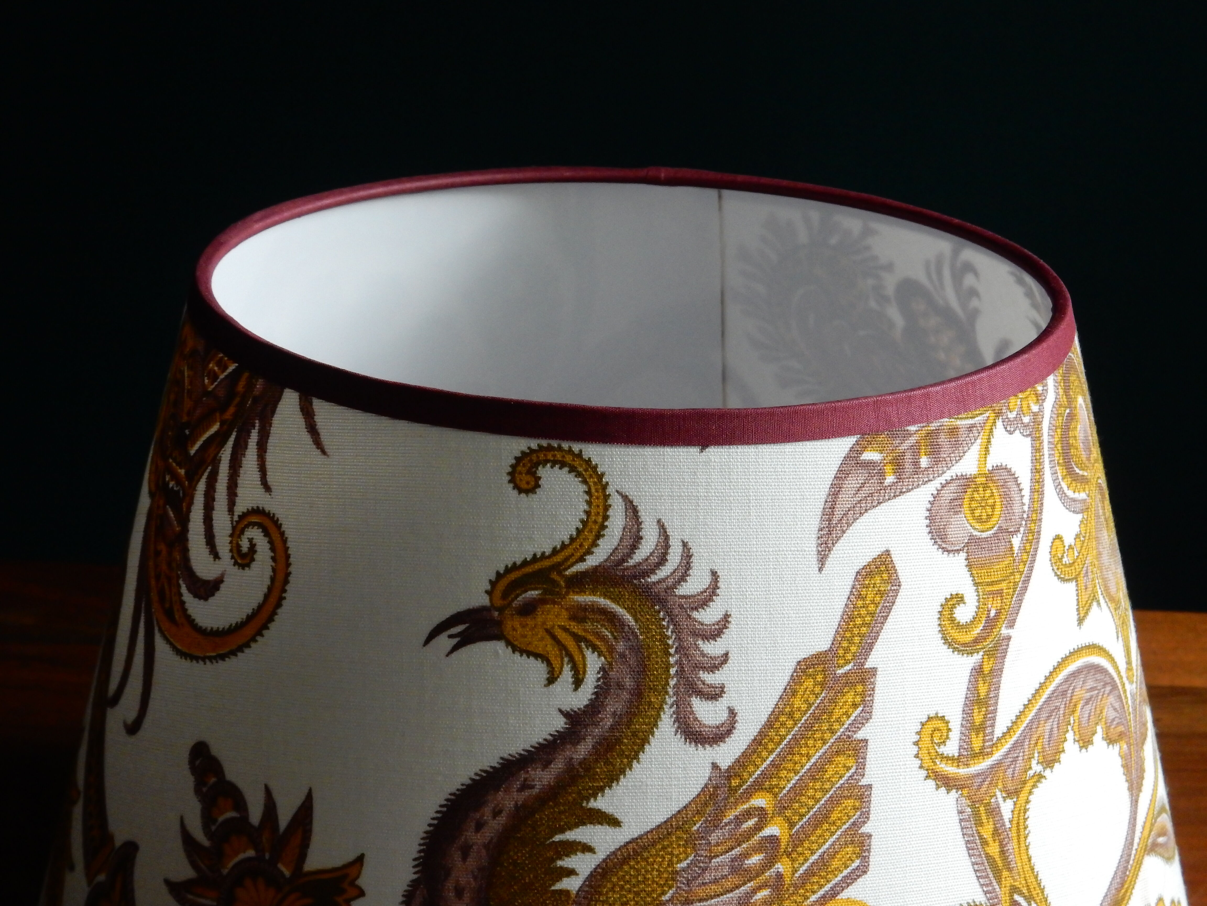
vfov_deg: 17.6
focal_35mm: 84
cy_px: 453
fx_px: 2929
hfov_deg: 23.3
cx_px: 604
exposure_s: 1/50
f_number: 5
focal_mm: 14.9
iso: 640
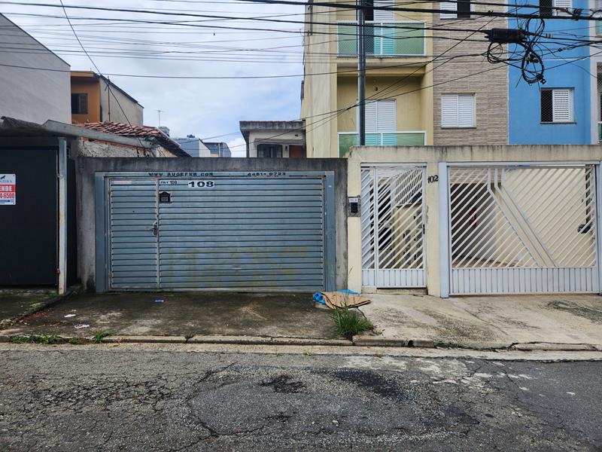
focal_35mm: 23
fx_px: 400
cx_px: 301
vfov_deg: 58.9
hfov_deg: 73.9
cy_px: 226
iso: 20
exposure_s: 1/1737
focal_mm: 5.4
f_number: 1.8
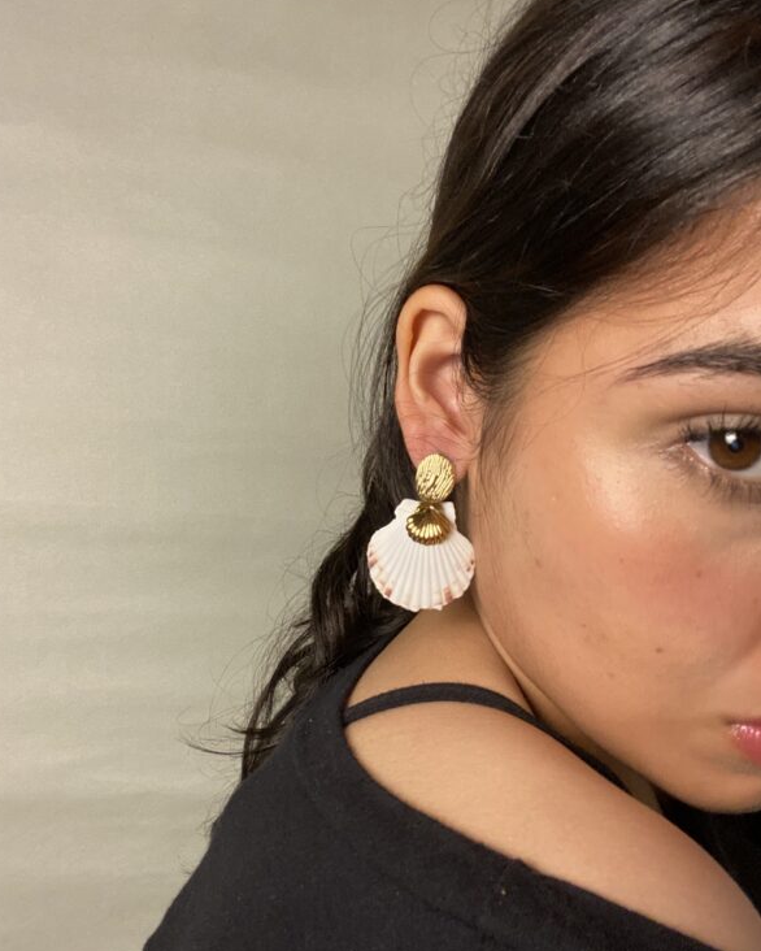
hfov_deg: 45.8
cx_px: 373
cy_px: 490
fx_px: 901
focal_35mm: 32
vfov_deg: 55.6
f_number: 2.2
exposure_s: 1/60
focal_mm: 2.71
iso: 320
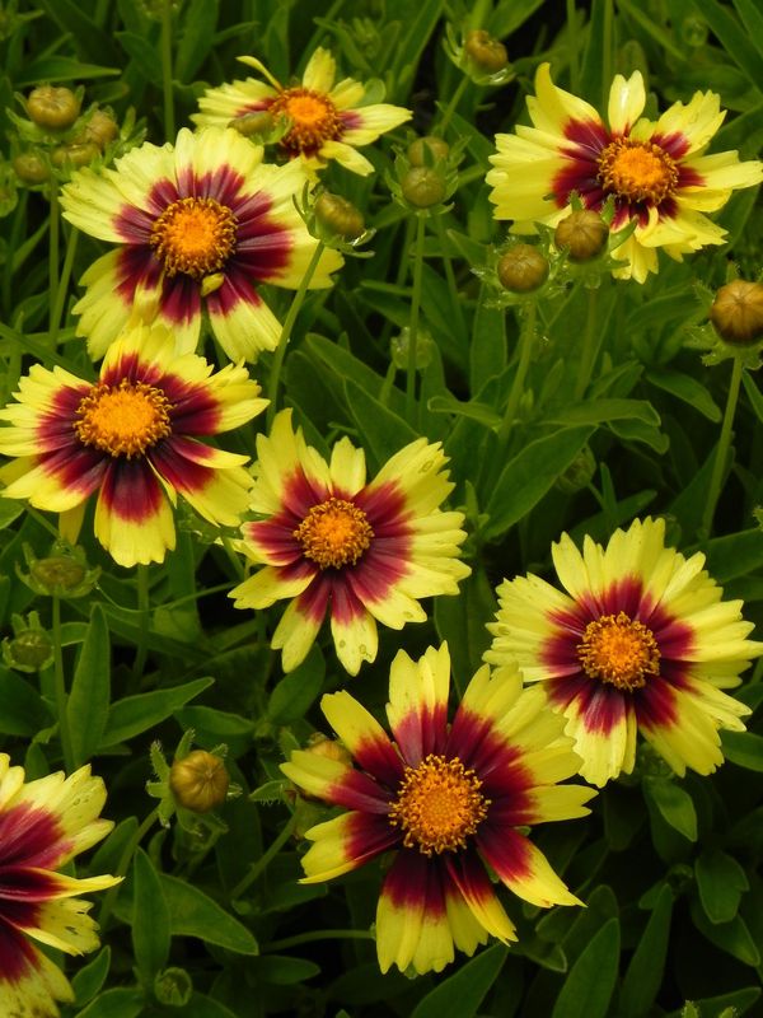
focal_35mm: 144
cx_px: 382
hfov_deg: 10.3
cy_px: 509
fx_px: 4232
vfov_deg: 13.7
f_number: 5
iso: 160
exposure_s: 1/1600
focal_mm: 25.7
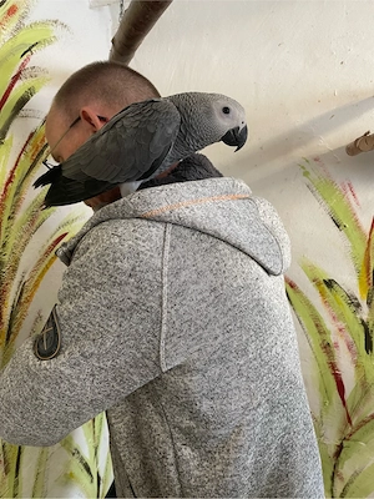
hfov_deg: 53.1
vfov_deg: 67.3
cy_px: 250
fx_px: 375
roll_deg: +0.4
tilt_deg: -17.0
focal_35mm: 26
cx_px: 187
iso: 160
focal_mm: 4.2
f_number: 1.6
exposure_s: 1/50
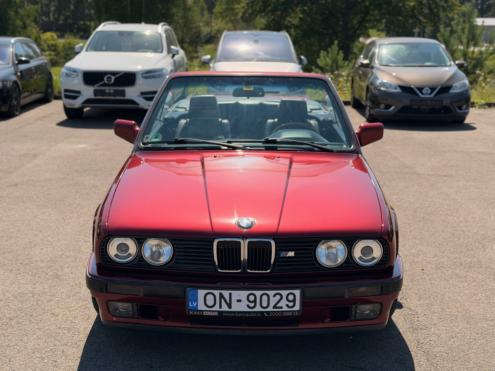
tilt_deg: -10.9
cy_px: 186
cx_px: 248
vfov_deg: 30.3
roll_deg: -0.6
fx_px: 686
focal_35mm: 48
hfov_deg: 39.7
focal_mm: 6.76
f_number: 1.78
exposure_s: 1/5587
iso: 64
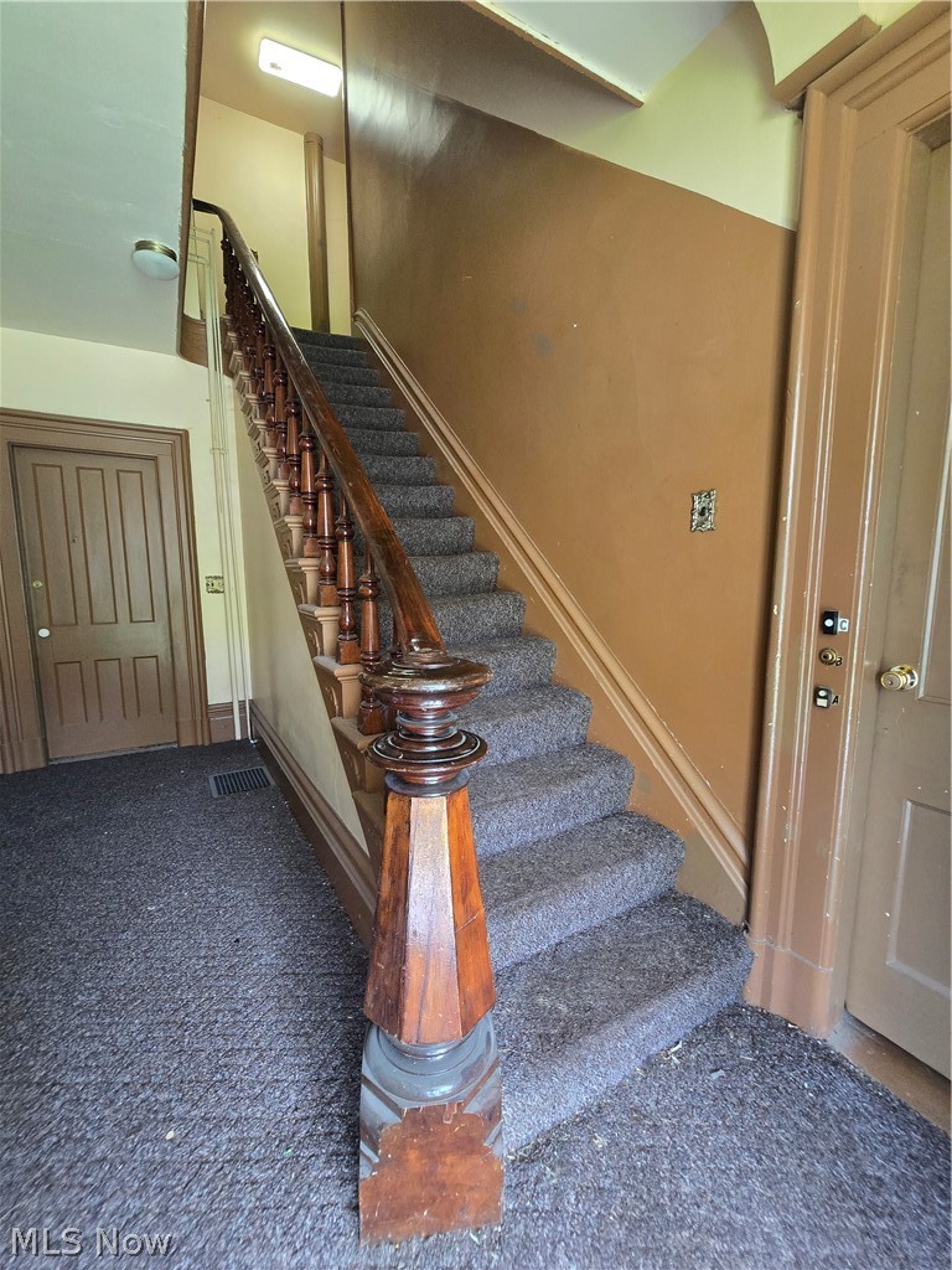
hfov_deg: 89.9
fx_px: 477
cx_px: 476
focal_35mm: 13
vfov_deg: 106.2
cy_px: 635
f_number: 2.2
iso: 320
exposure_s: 1/60
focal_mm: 2.2
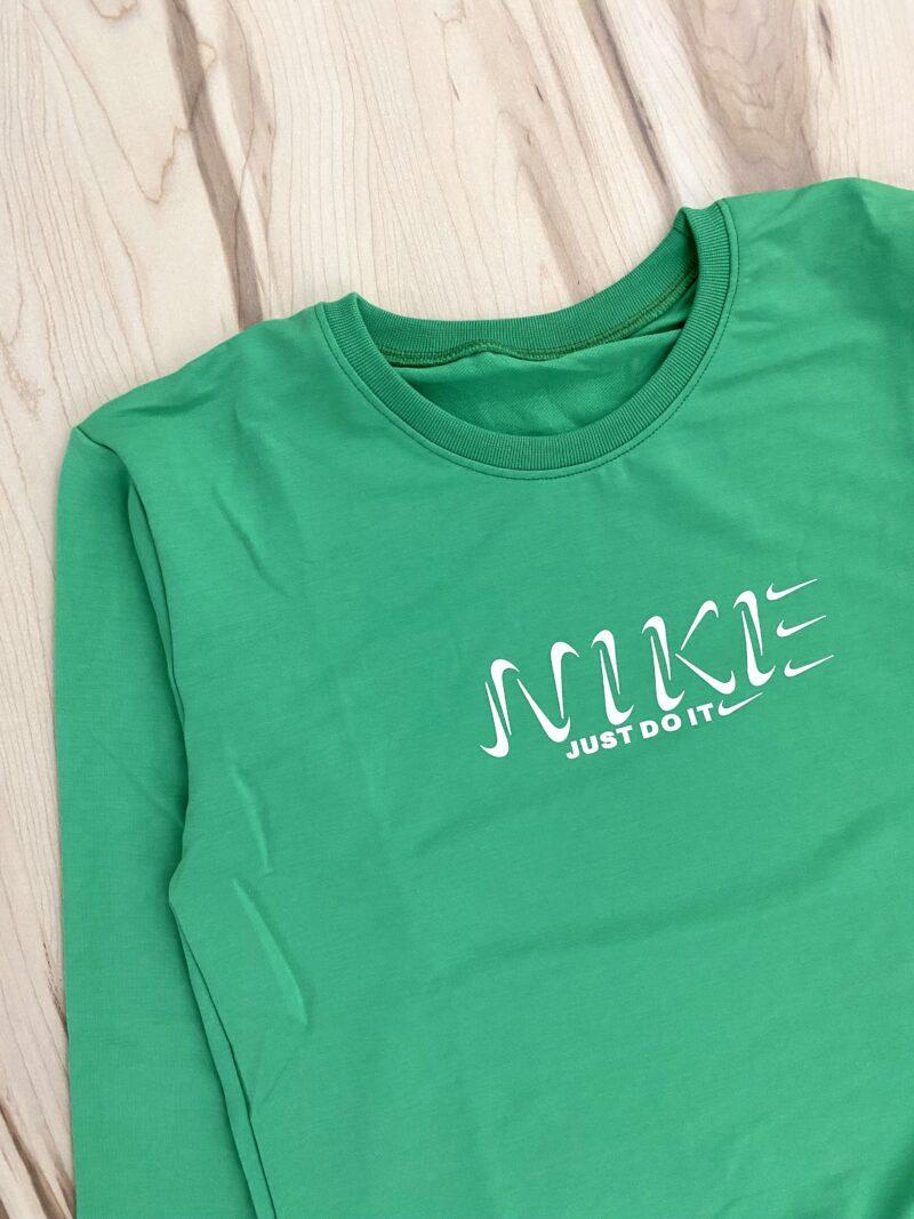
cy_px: 610
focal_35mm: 26
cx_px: 457
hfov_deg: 53.1
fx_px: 916
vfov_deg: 67.3
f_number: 1.8
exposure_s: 1/33
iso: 320
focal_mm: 4.25
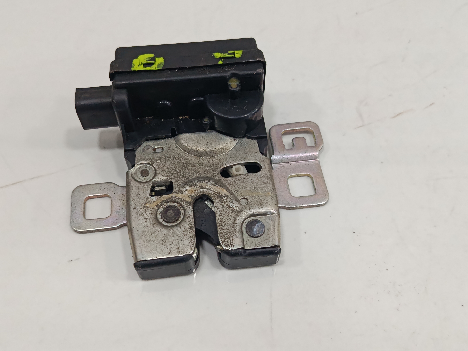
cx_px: 234
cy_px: 176
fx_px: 473
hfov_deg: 52.6
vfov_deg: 40.7
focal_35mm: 35
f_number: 1.7
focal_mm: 5.24
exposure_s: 1/100
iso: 973
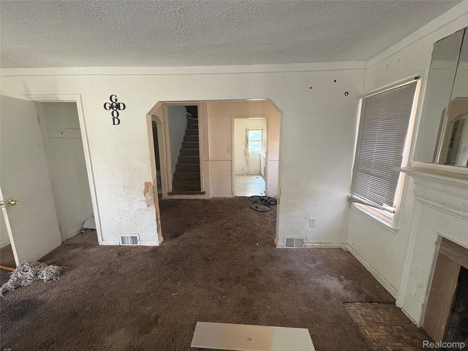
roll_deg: +0.9
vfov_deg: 85.7
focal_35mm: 14
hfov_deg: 102.1
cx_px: 234
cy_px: 176
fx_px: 189
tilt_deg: -9.9
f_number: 2.2
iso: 320
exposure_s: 1/60
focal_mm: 2.22
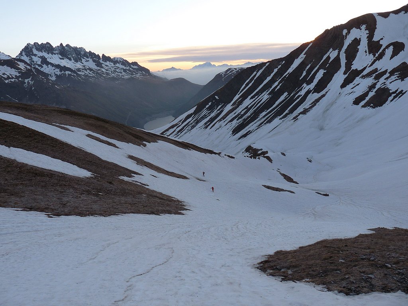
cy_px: 153
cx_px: 204
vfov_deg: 51.4
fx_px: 318
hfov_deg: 65.3
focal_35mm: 27
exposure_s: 1/160
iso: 100
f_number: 4
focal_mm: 4.8
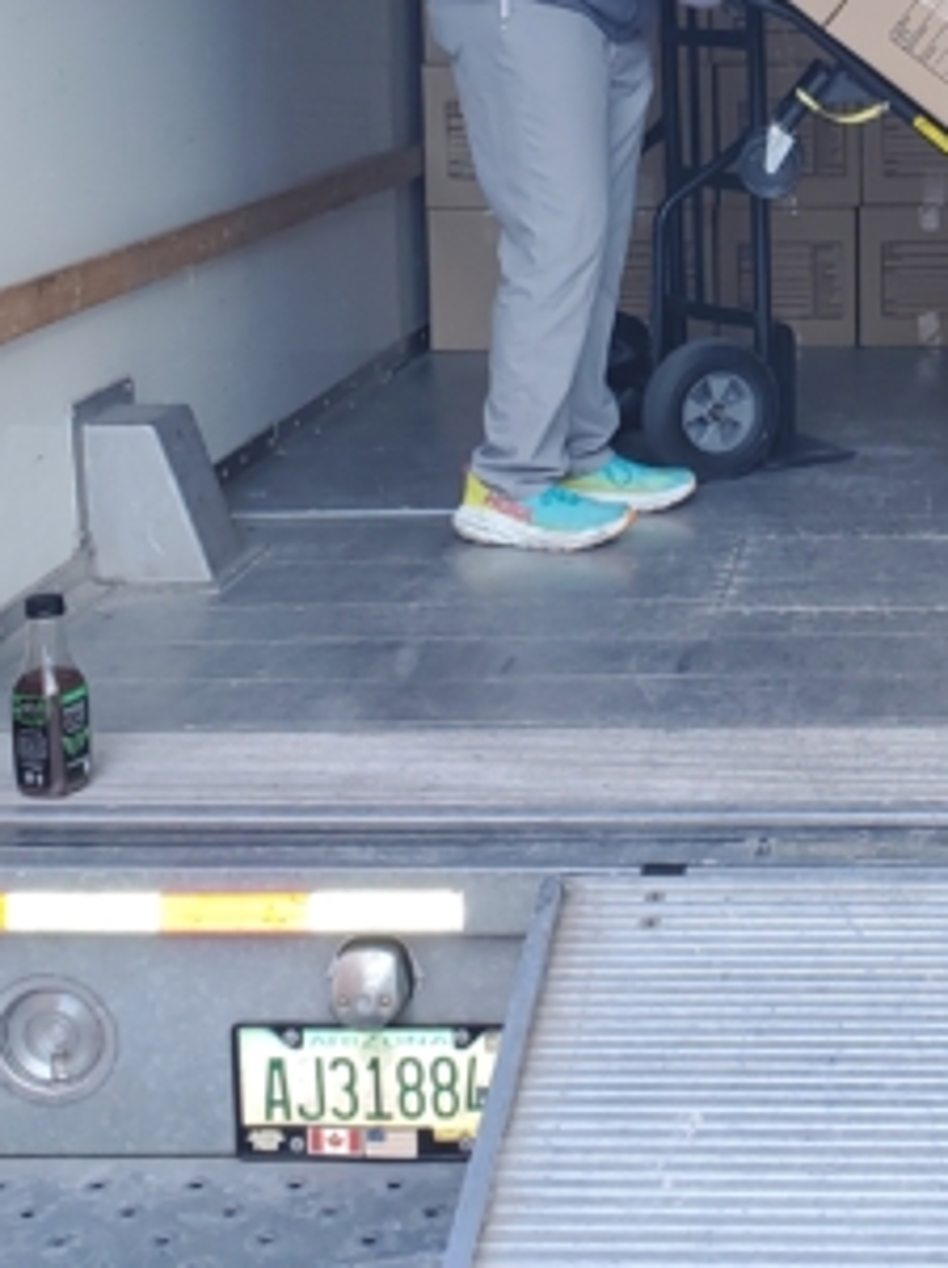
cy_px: 280
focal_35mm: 61
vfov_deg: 31.0
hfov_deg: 23.1
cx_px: 925
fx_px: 2232
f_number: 2.4
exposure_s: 1/60
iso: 64
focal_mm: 4.3
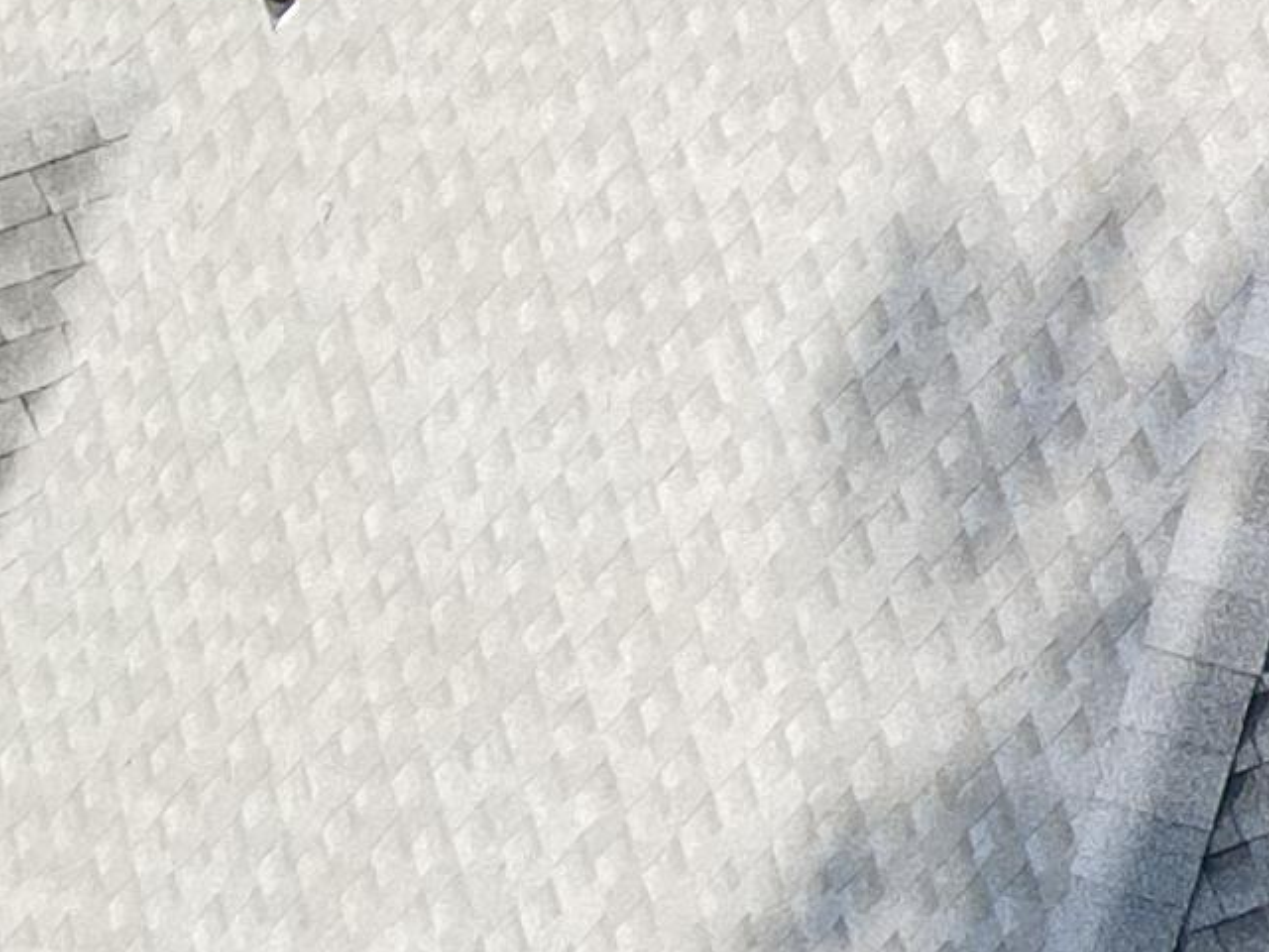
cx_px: 2806
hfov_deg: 11.8
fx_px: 5279
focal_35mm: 144
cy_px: 478
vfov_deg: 10.3
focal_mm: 4.5
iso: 100
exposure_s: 1/100
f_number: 2.8
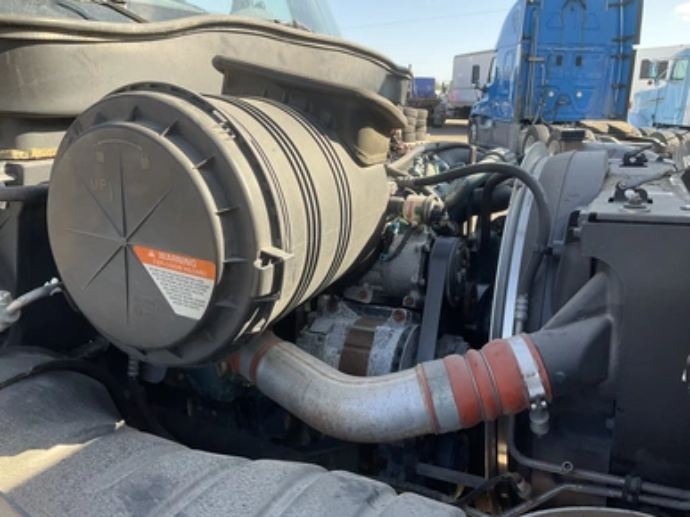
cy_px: 253
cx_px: 341
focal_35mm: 30
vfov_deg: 46.8
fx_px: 598
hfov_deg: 60.0
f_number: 1.8
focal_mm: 3
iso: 25
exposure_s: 1/243
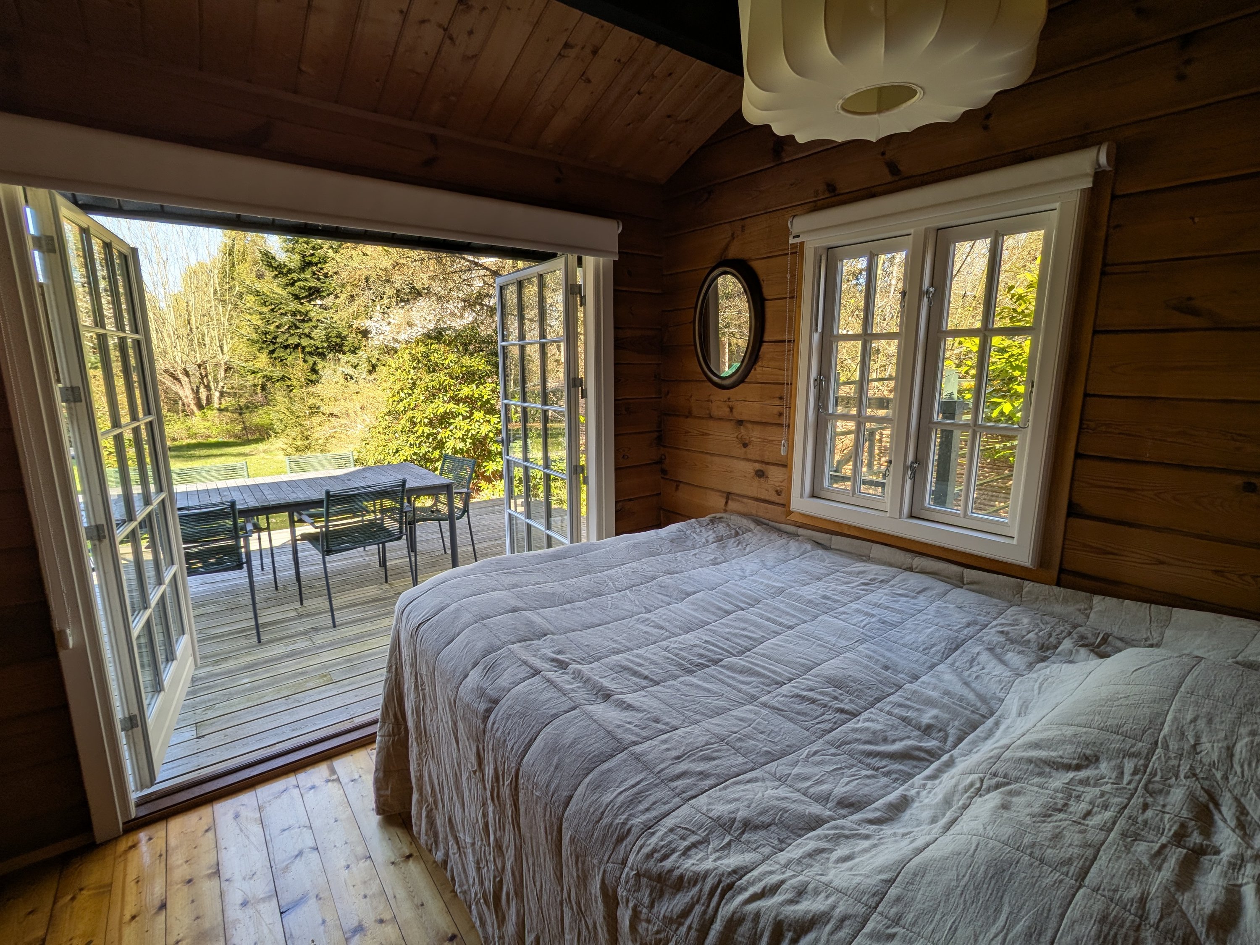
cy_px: 472
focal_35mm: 16
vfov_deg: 78.1
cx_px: 630
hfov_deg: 94.5
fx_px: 582
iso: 41
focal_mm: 2.22
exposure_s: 1/229
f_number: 2.2
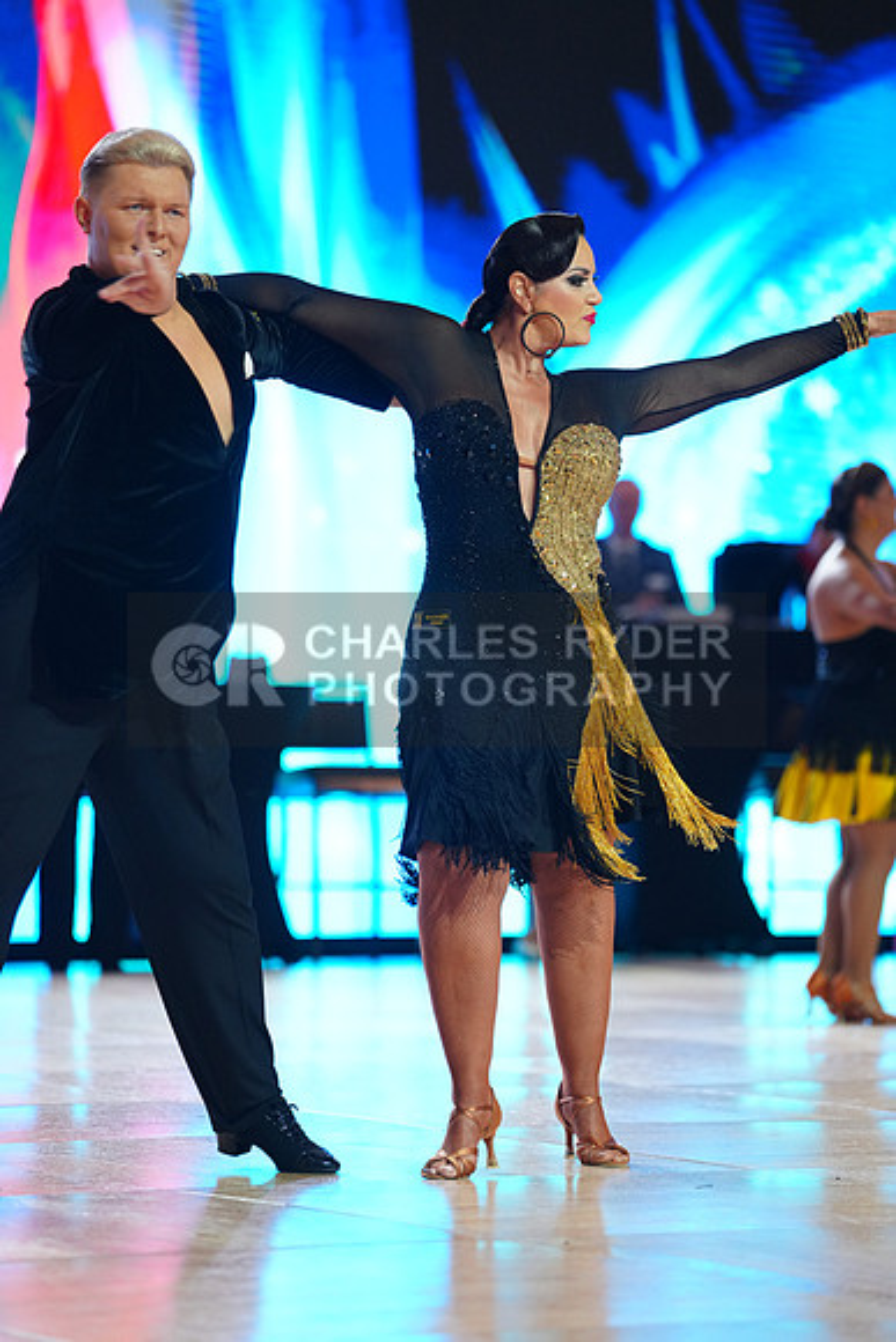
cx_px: 448
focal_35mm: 150
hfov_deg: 9.2
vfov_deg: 13.7
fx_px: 5596
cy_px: 671
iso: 2000
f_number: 2.8
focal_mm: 150
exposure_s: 1/500
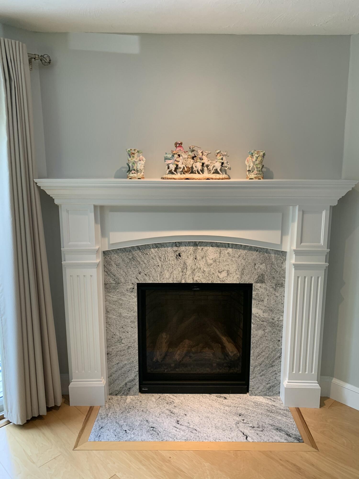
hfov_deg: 53.1
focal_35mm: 26
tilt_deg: -10.2
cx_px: 180
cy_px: 240
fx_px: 360
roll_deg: +0.7
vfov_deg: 67.3
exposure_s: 1/81
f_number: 1.8
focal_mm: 4.25
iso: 100
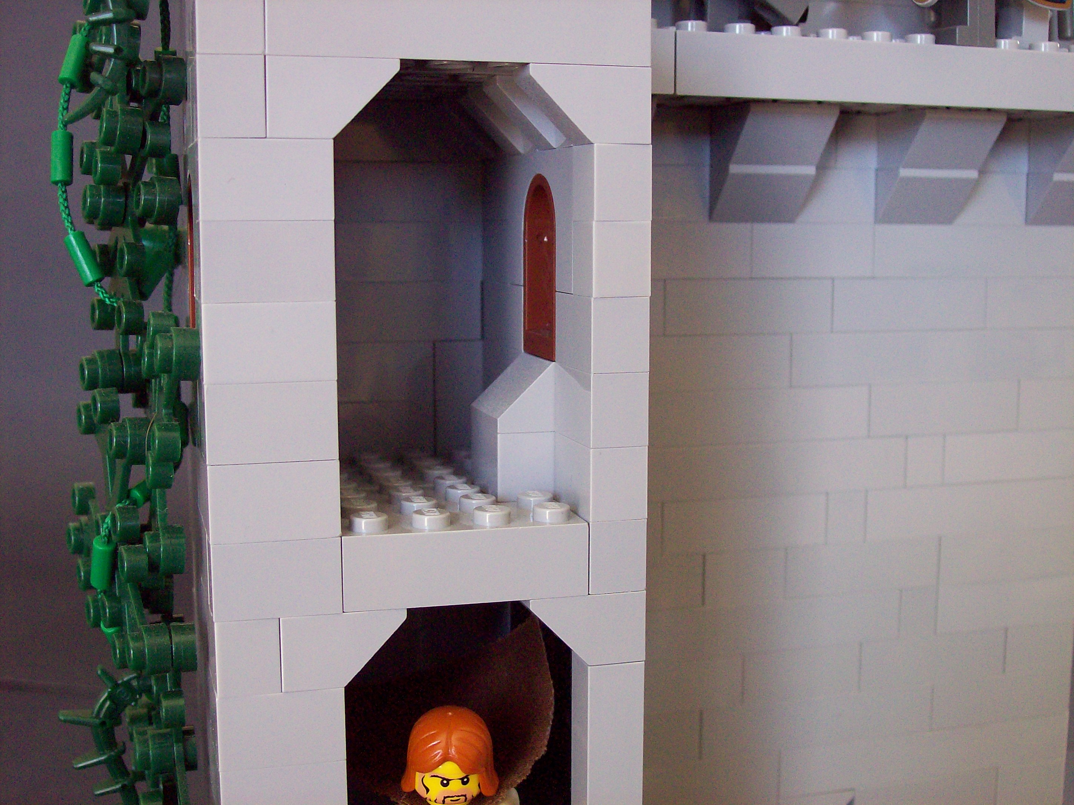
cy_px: 402
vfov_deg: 32.2
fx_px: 1396
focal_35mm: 45
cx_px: 537
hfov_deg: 42.1
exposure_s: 1/35.3
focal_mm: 7.6
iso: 160
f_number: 3
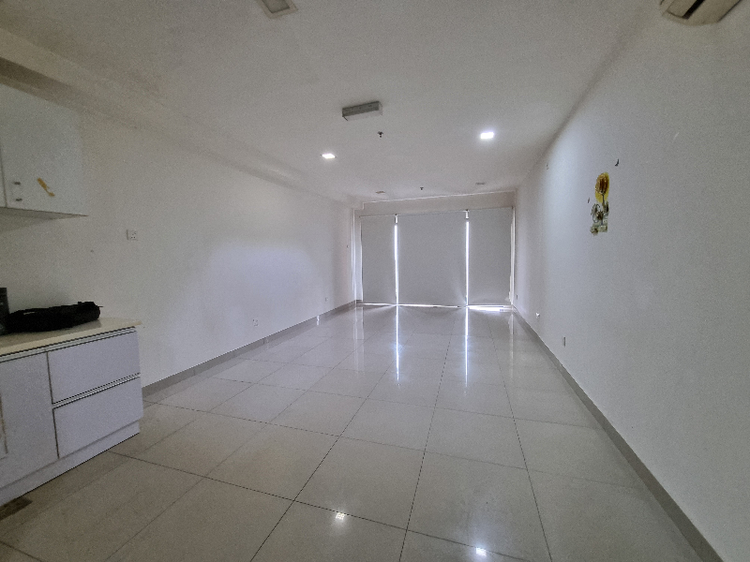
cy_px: 281
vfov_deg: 89.9
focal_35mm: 13
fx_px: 282
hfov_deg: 106.2
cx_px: 375
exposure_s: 1/33
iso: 320
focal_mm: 2.2
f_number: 2.2
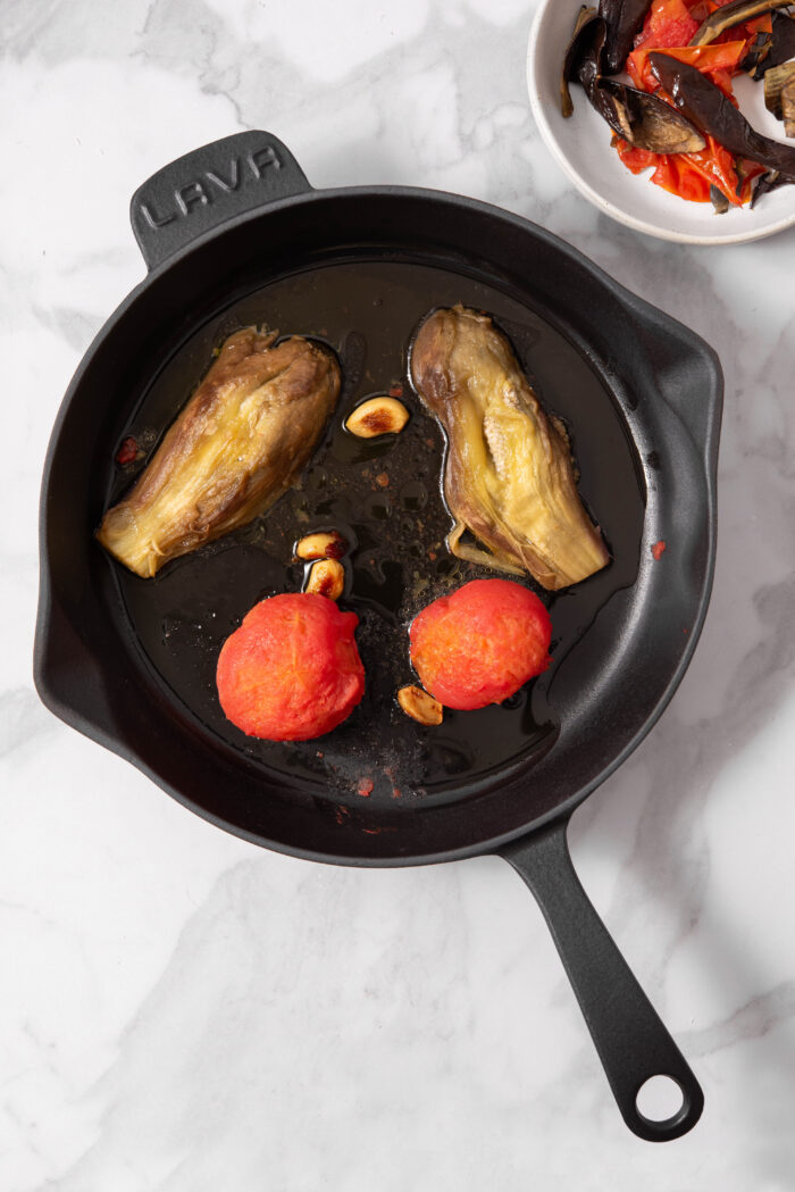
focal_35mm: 60
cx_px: 398
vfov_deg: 33.4
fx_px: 1986
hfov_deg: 22.6
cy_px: 596
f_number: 8
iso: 100
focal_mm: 60
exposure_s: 1/5
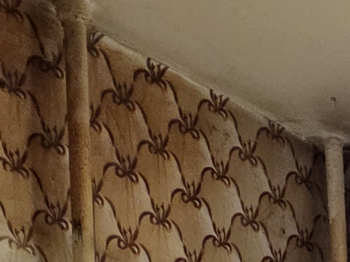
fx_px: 1567
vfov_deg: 8.1
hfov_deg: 9.6
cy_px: 790
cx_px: 1078
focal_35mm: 155
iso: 640
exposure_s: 1/100
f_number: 1.8
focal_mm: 5.4
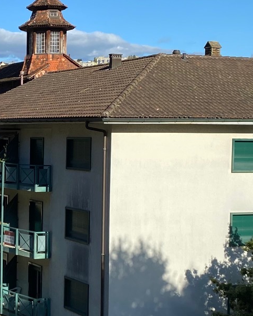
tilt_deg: -3.6
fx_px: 795
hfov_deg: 17.3
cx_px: -49
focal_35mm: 85
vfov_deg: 22.5
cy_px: 185
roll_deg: -0.7
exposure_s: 1/2817
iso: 32
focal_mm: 4.25
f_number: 1.8
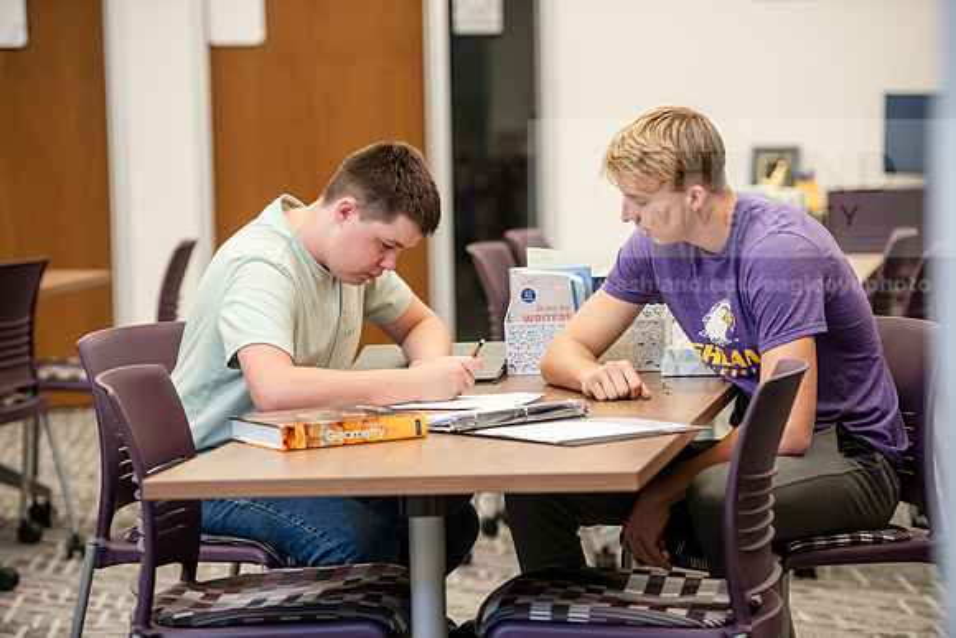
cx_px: 478
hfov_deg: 17.1
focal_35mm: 120
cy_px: 319
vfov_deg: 11.4
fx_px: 3187
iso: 800
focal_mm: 120
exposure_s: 1/200
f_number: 2.8
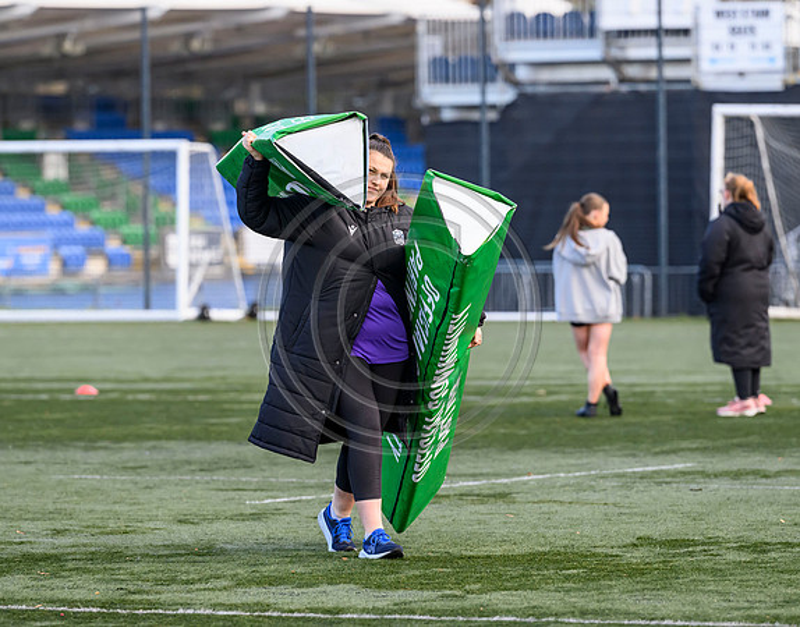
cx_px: 403
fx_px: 6449
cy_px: 313
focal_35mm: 274
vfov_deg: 5.6
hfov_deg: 7.1
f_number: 4
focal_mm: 200
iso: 1600
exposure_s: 1/1600
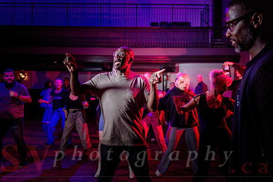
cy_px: 91
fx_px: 258
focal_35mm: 34
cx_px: 126
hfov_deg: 55.7
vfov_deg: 38.9
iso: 1000
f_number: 3.2
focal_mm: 31
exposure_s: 1/60
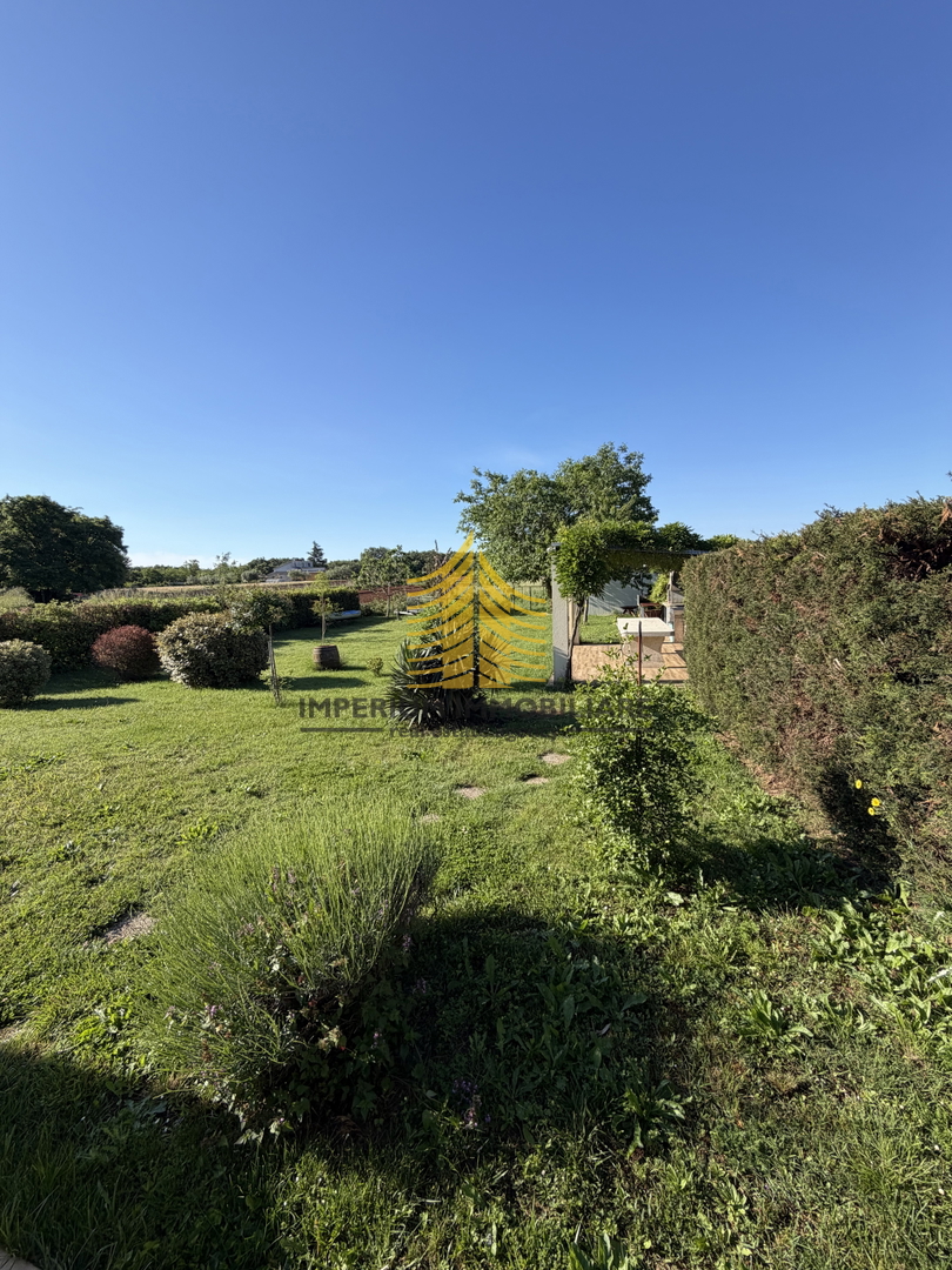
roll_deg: +2.8
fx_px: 513
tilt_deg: -5.3
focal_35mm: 14
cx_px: 476
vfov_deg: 102.1
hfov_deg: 85.7
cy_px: 635
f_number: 2.2
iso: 32
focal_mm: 2.22
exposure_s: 1/770
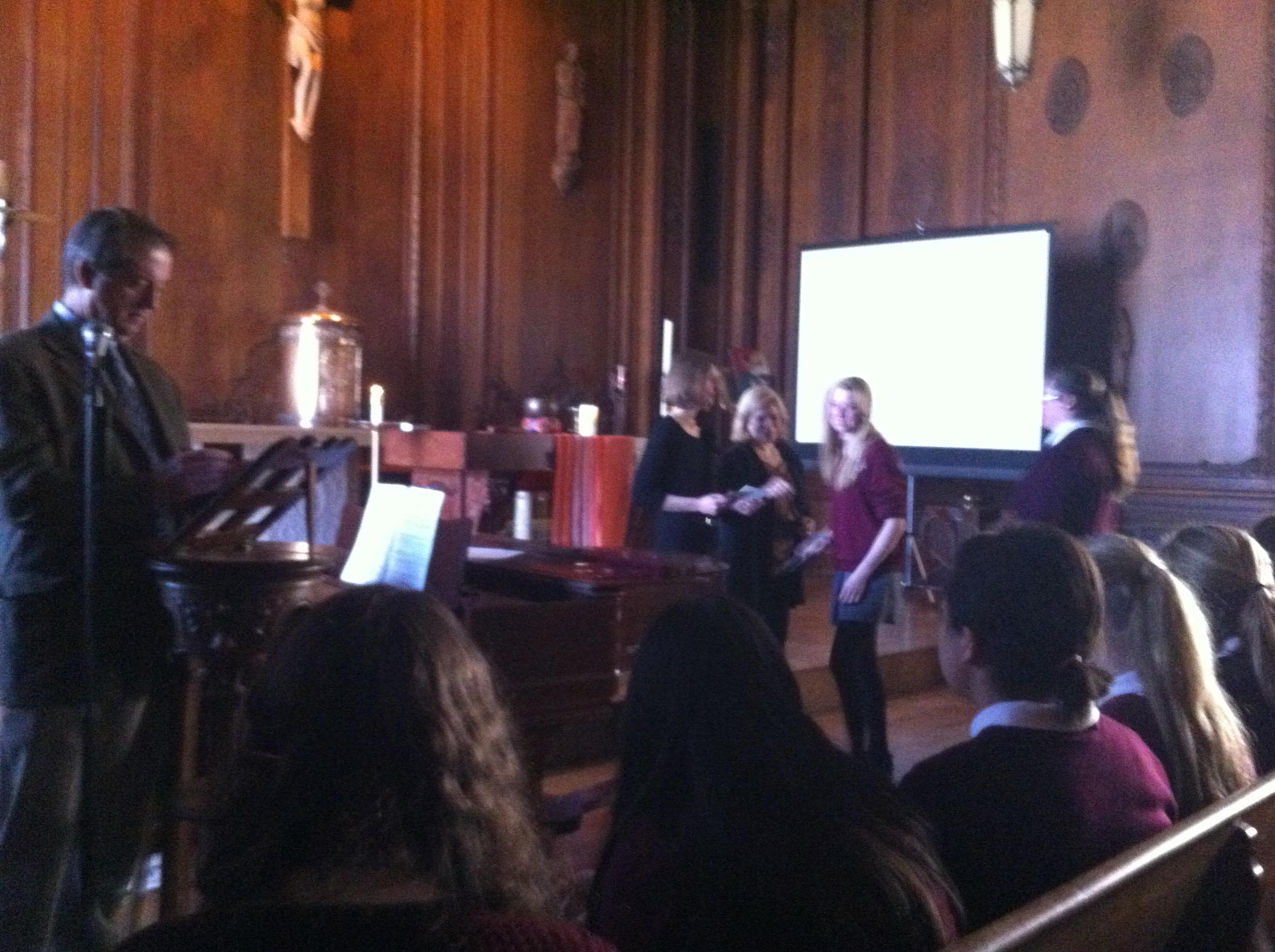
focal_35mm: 35
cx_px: 638
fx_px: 1287
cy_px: 476
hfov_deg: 52.7
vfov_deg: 40.6
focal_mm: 3.85
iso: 1000
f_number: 2.8
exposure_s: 1/15
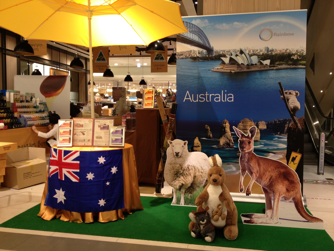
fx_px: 338
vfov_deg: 40.7
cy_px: 126
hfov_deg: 52.6
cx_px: 167
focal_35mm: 35
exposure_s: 1/20
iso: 80
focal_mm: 4.28
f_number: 2.4
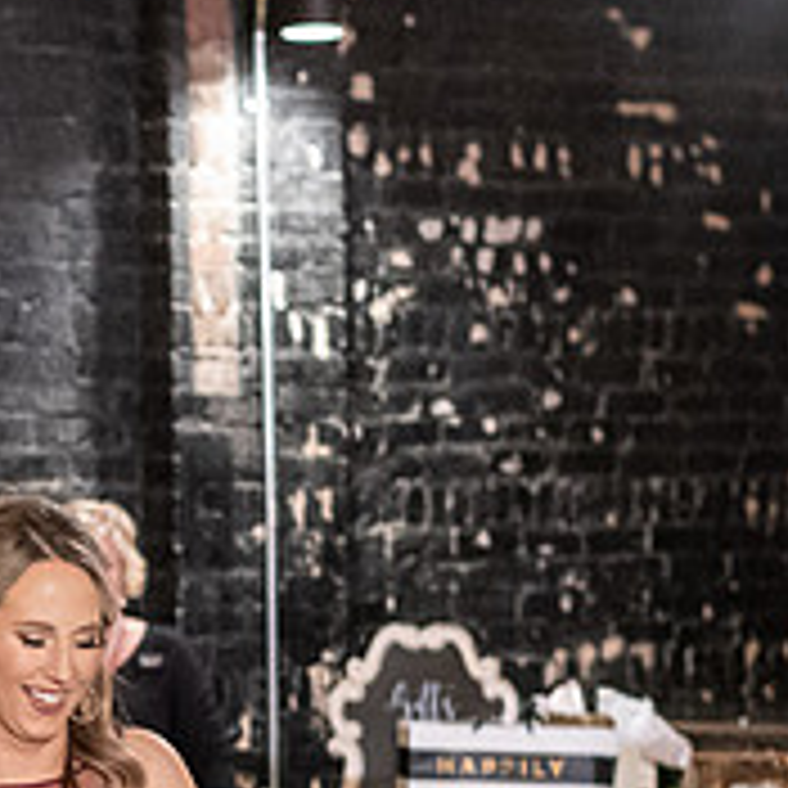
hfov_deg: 8.2
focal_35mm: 211
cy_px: 763
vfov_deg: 8.3
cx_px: -153
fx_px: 5434
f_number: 2.8
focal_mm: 50
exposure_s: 1/125
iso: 6400
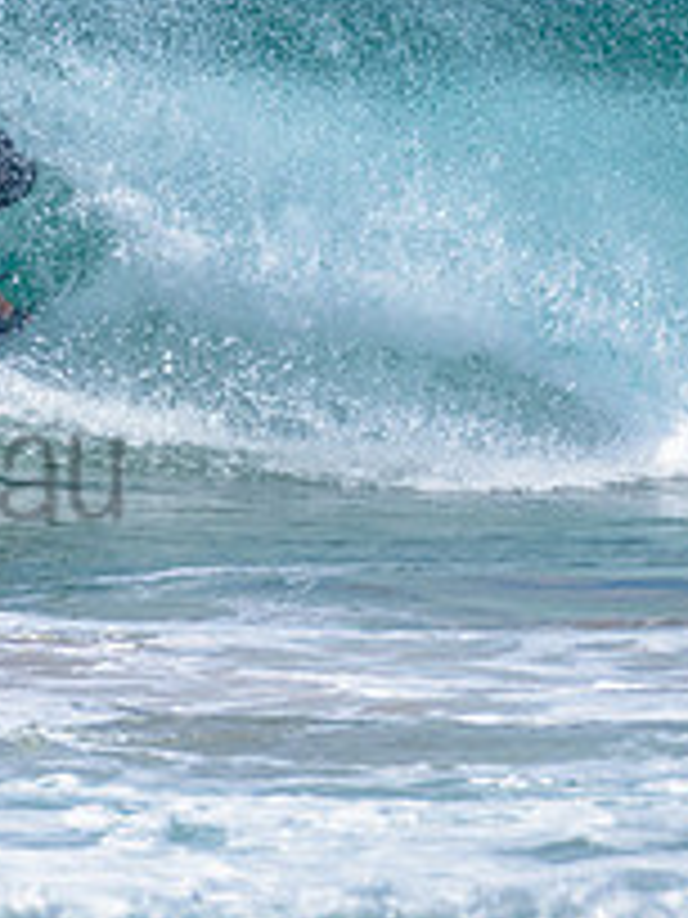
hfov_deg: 0.9
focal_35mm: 1678
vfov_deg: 1.2
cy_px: 220
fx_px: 44467
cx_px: -57
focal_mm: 500
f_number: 5.6
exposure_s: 1/2000
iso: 110
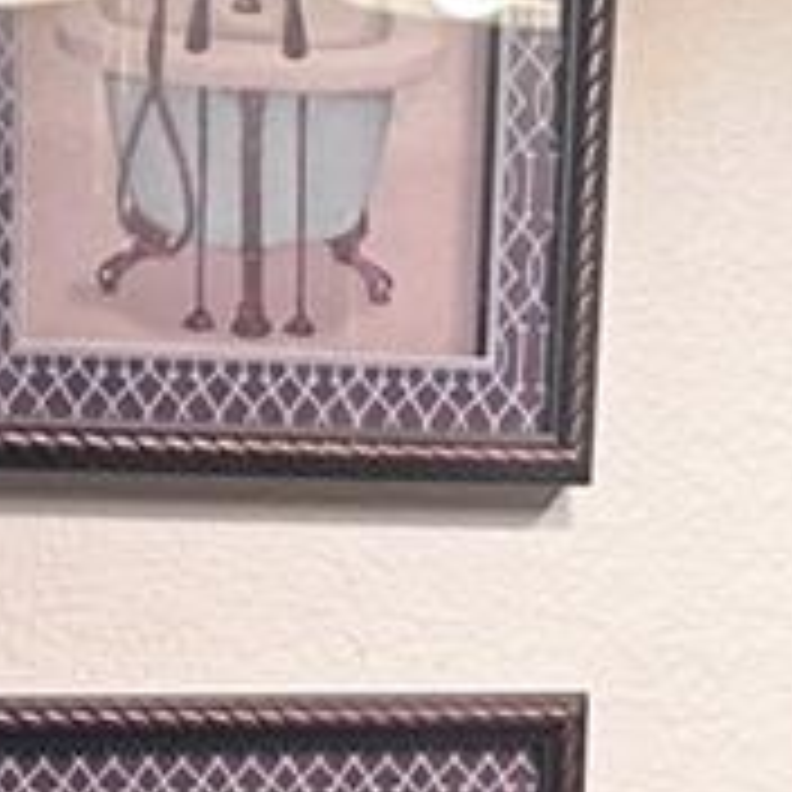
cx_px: 144
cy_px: 2120
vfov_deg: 8.8
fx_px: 4504
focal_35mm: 174
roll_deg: +1.3
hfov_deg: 10.0
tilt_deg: -16.7
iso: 80
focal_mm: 6.86
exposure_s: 1/120
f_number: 1.78
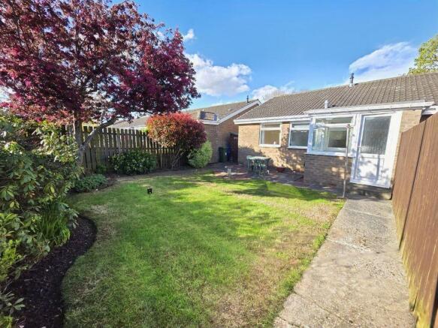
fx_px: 164
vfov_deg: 89.9
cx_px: 219
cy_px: 164
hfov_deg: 106.2
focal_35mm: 13
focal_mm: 2.2
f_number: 1.9
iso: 40
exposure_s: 1/526
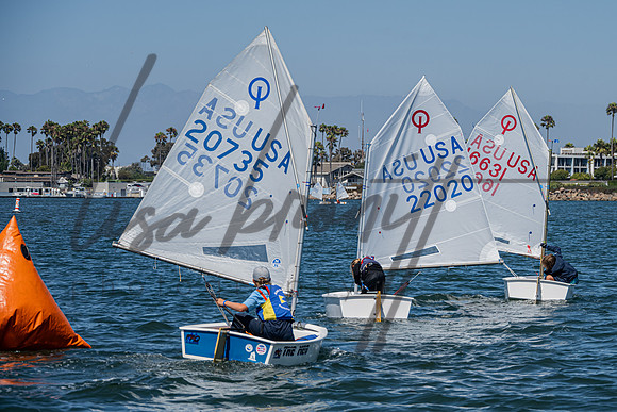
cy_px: 235
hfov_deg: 13.2
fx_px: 2665
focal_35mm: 155
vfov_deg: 8.8
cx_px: 396
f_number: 6.7
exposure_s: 1/1000
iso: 250
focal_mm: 120
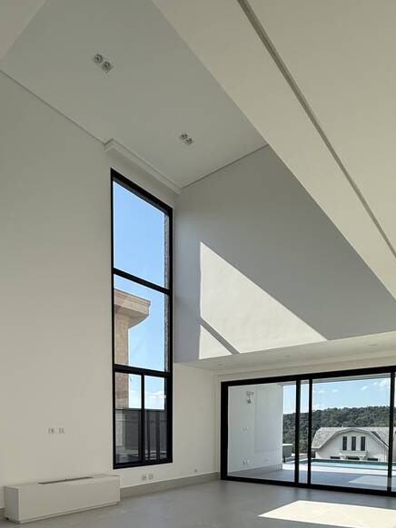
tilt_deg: -4.4
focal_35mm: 26
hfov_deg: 51.9
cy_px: 453
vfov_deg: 59.5
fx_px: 397
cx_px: 128
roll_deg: -1.8
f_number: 2.2
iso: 50
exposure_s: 1/970
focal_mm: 2.22
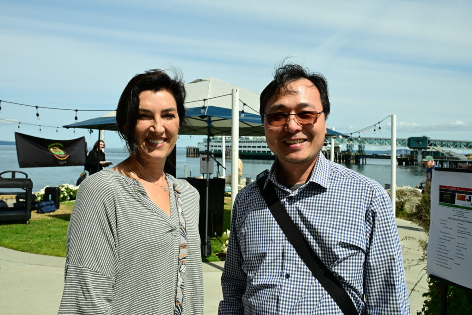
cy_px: 158
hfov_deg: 61.9
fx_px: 393
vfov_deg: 43.6
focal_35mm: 30
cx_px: 236
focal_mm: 30
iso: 400
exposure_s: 1/800
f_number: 10
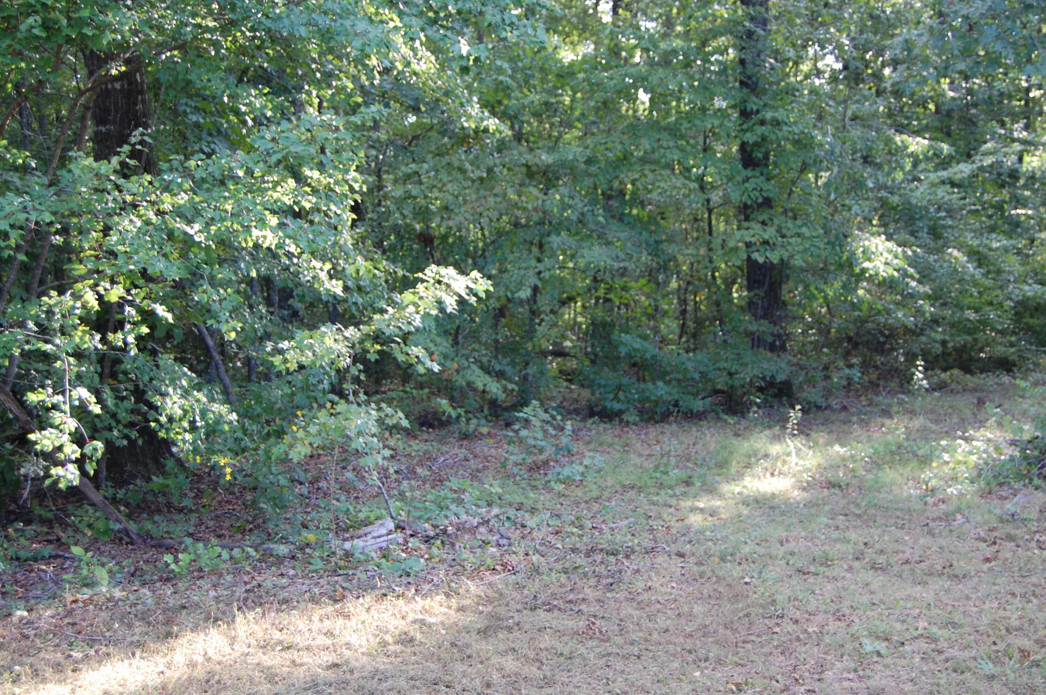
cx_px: 523
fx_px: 1480
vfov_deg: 26.4
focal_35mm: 51
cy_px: 348
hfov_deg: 38.9
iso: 400
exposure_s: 1/100
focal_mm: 34
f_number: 5
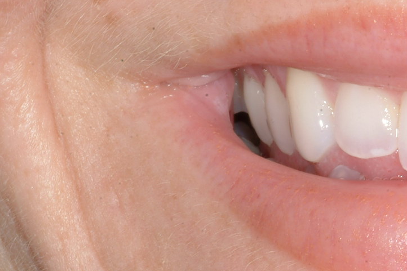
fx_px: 3194
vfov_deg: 4.9
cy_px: 121
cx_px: 514
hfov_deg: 7.2
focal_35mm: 283
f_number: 38
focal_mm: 59
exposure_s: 1/60
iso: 100
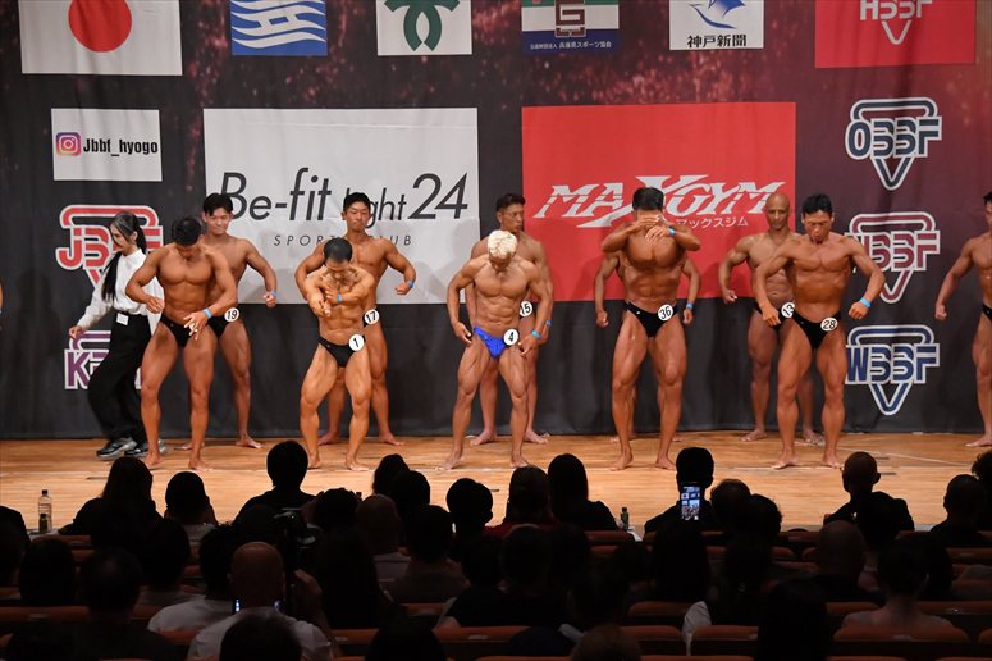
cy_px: 330
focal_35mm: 127
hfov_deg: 16.1
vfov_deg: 10.8
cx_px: 496
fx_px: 3498
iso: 8000
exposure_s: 1/400
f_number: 5.6
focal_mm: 85
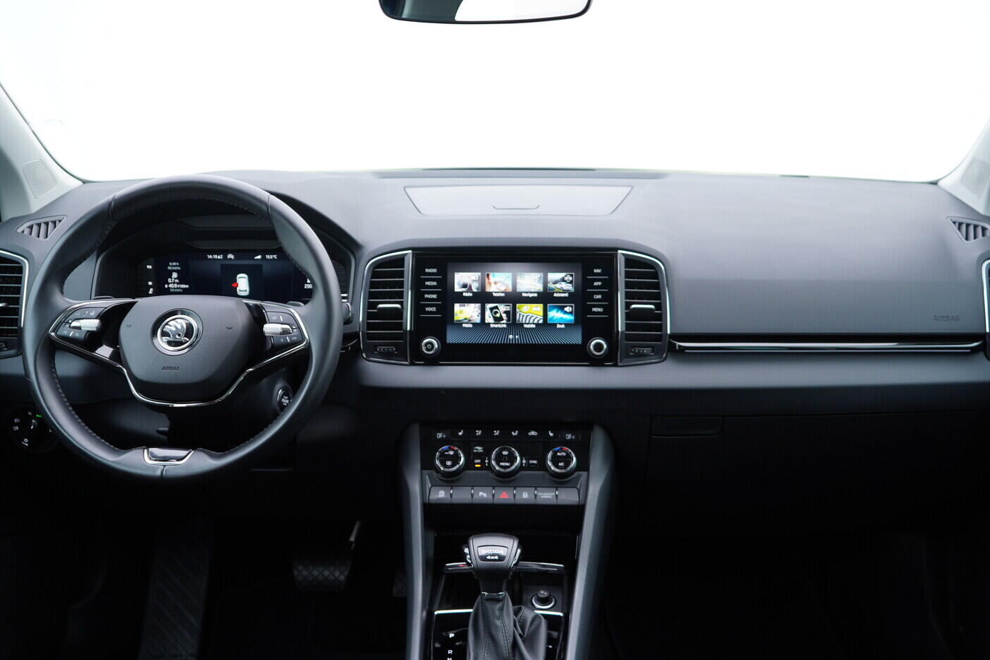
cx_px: 497
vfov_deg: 35.9
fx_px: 1017
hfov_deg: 51.9
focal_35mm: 37
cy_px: 332
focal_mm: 24
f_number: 2.8
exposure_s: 1/40
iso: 200
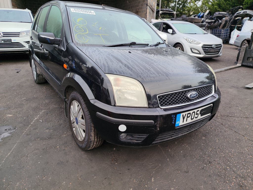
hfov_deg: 71.6
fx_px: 175
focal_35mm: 24
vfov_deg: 56.8
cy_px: 95
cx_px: 126
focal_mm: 5.24
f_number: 1.7
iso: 52
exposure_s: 1/193
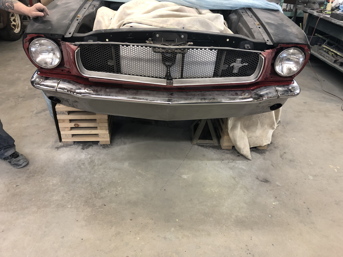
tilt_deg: -34.6
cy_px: 128
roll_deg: -3.6
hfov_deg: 63.4
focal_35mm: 28
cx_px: 172
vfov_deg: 49.7
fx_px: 277
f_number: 1.8
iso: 50
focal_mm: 3.99
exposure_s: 1/15
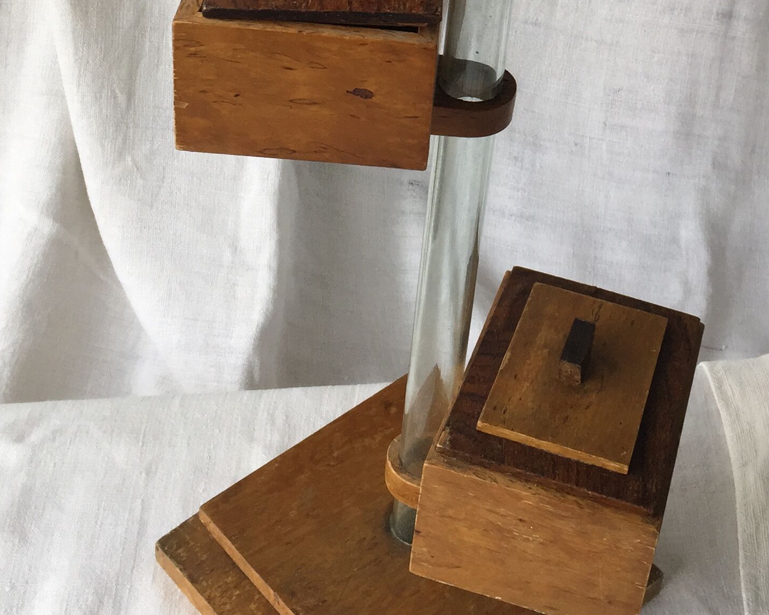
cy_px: -48
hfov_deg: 29.2
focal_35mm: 64
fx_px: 1457
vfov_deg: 22.6
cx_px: 562
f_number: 2.2
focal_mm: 4.15
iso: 50
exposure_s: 1/100
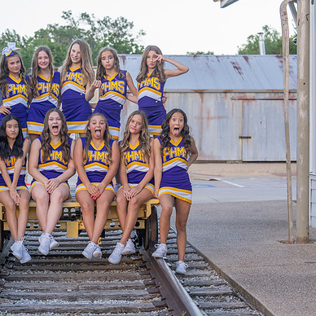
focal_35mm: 96
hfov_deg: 18.0
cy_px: 160
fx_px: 991
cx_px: 77
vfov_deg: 18.1
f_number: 4
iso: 640
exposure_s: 1/320
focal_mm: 70
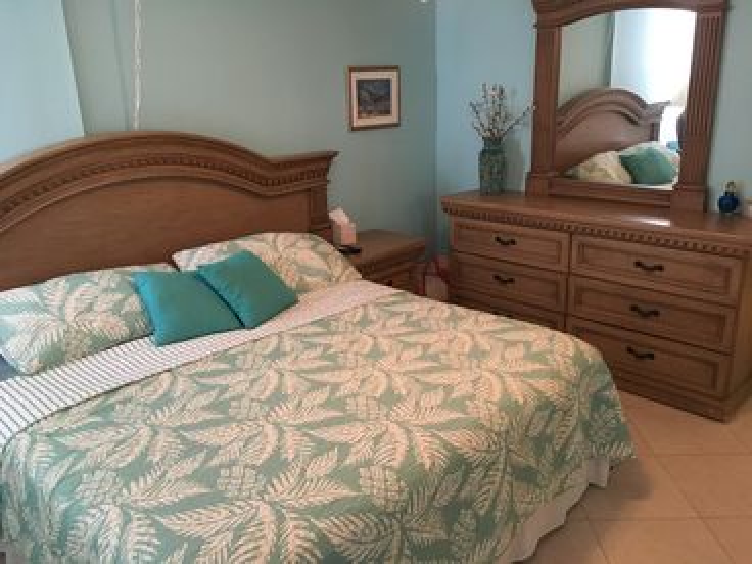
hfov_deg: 61.7
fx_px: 630
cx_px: 376
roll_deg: +1.3
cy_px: 282
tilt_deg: -17.3
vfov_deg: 48.2
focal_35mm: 29
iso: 200
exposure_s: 1/30
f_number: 2.2
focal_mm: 4.15
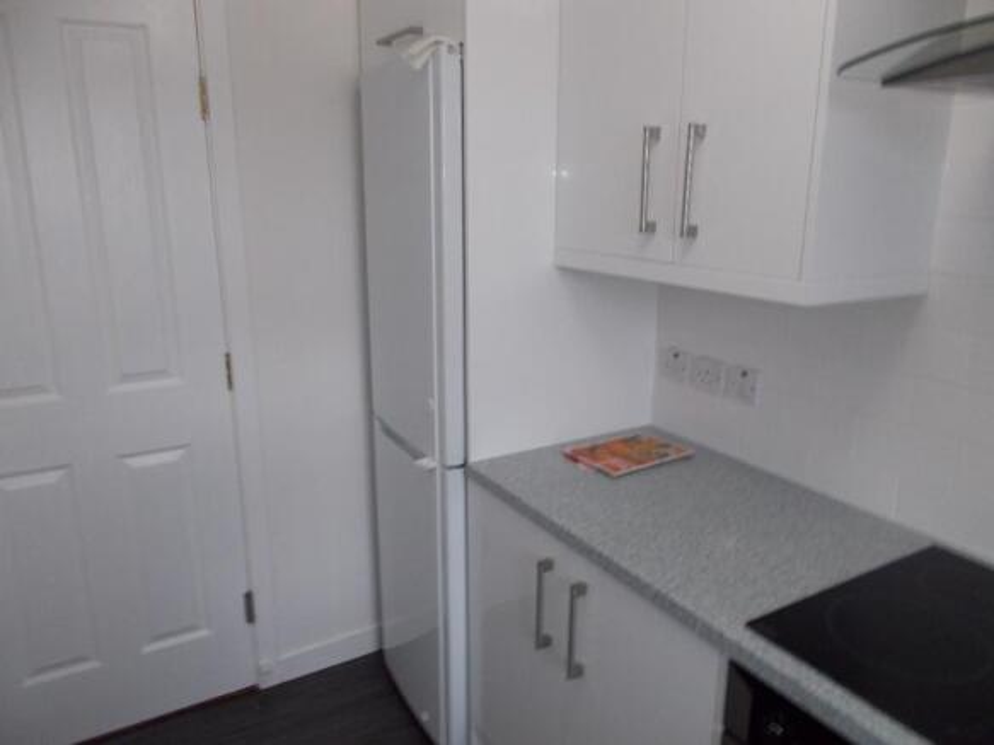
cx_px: 497
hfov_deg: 67.3
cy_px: 372
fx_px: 746
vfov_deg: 53.0
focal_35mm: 26
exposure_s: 1/25
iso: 200
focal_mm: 4.6
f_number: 3.2
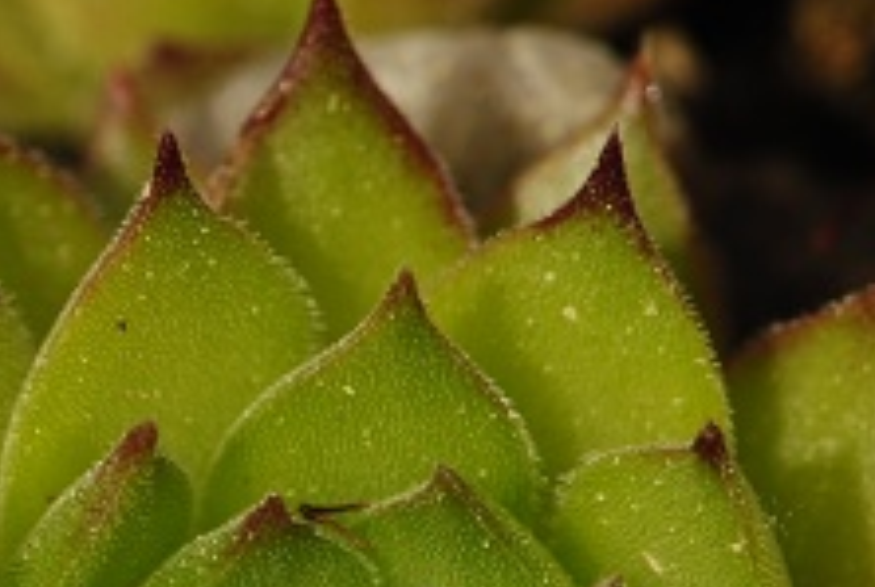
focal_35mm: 459
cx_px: -221
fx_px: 11174
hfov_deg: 4.5
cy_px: 603
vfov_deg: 3.0
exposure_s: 1/250
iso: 100
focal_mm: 85
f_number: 9
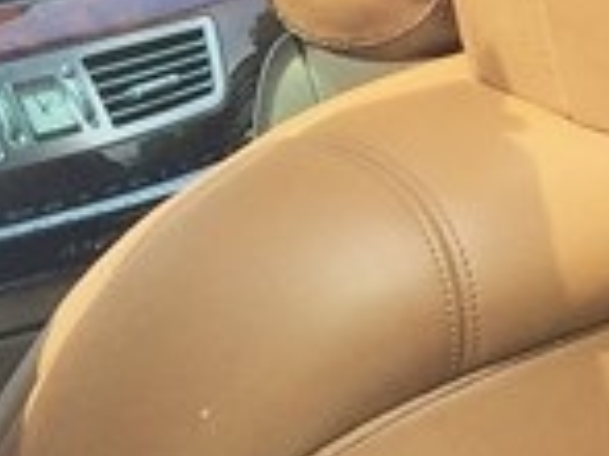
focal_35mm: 202
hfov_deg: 9.2
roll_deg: +3.8
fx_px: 3551
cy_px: 568
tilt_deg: -17.0
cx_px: 1214
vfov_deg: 7.3
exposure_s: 1/319
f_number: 2.2
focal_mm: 4.15
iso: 32
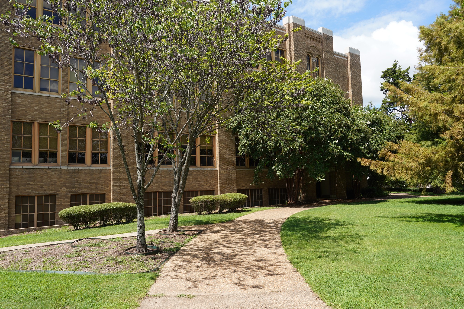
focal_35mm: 28
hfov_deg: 65.5
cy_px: 154
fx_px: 361
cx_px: 232
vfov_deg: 46.4
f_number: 10
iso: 100
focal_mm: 28
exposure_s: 1/100
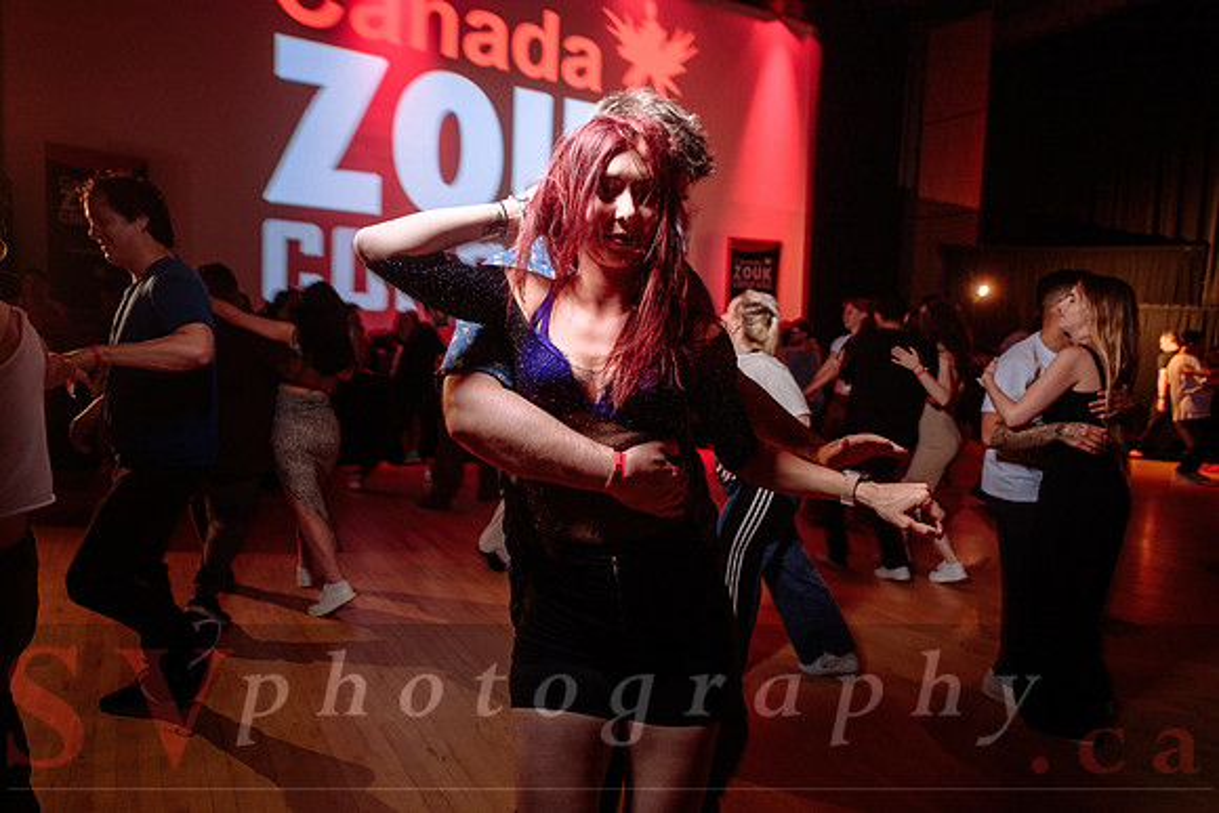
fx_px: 813
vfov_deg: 53.2
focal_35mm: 24
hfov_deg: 73.7
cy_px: 406
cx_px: 610
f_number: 3.2
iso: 1000
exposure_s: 1/30
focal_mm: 24
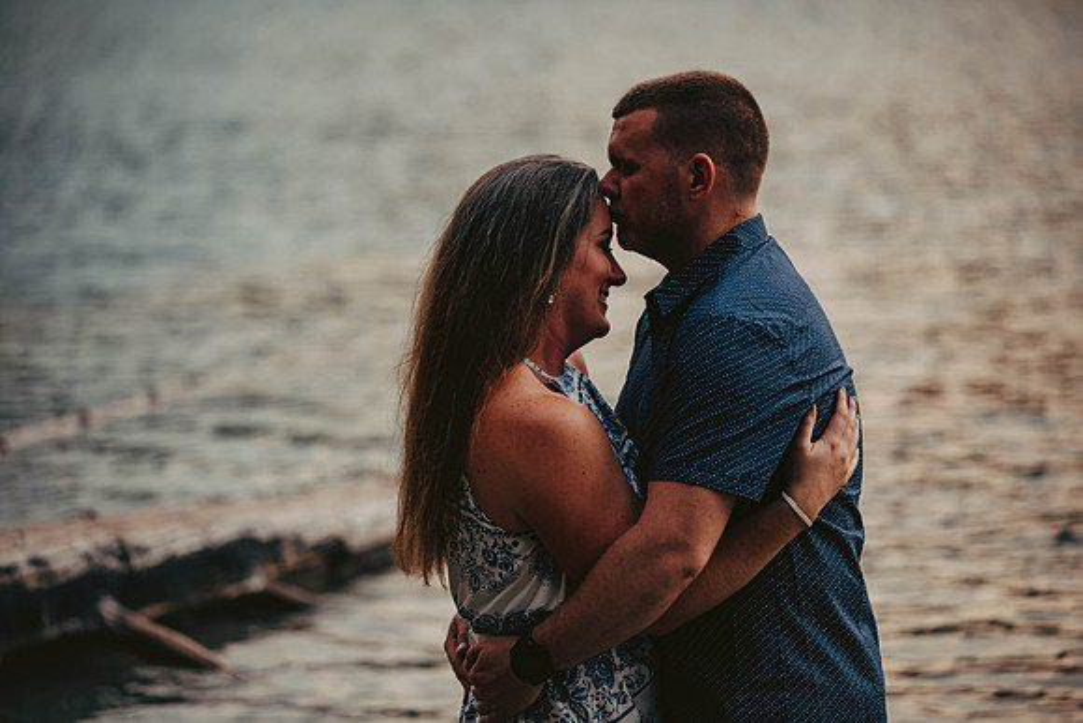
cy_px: 362
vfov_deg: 10.2
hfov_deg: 15.2
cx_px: 542
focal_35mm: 135
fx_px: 4062
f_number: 2.8
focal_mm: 135
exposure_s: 1/500
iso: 200
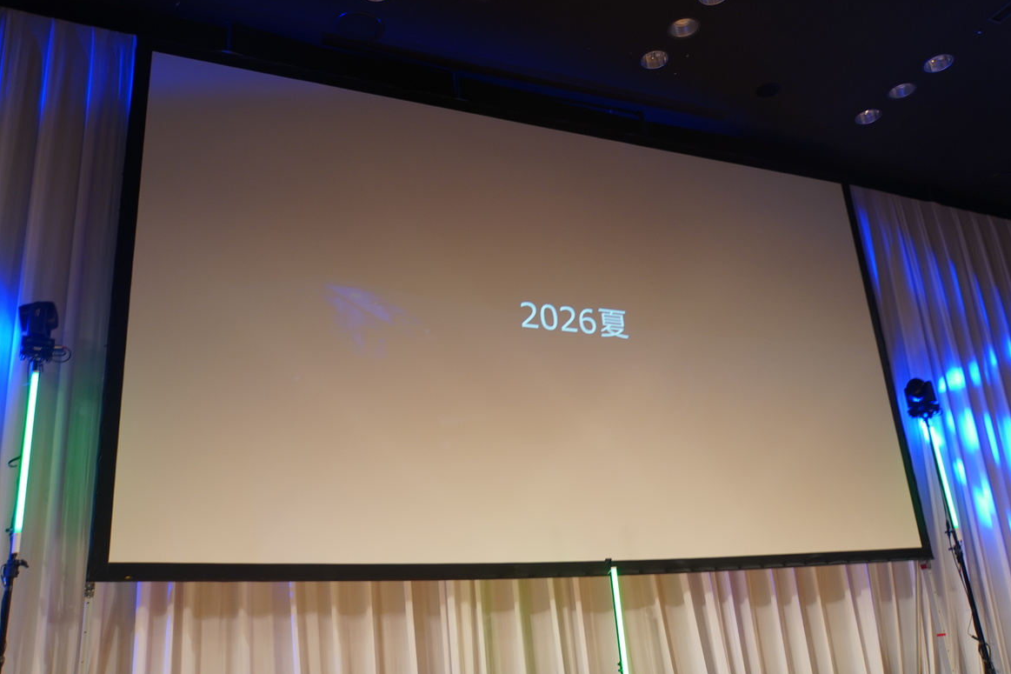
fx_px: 900
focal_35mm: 32
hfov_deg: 58.6
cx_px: 521
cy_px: 330
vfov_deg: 41.0
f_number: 3.5
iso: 400
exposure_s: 1/40
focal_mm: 20.7
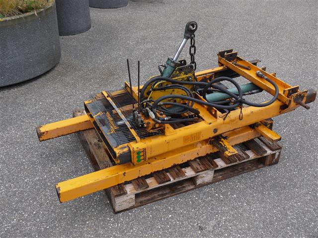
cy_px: 119
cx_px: 159
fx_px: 349
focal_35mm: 38
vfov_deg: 37.7
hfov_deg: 49.0
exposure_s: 1/200
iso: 100
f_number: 5.6
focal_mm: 19
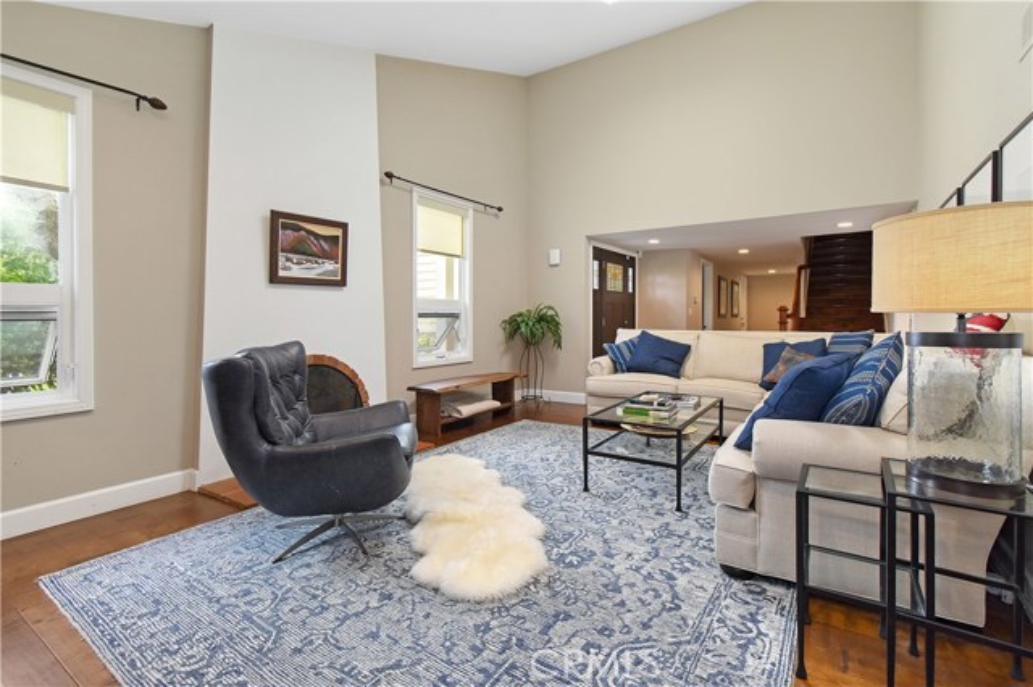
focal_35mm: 15
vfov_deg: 77.3
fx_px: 430
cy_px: 344
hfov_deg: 100.4
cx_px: 516
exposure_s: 1/250
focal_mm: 10
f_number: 8
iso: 1000
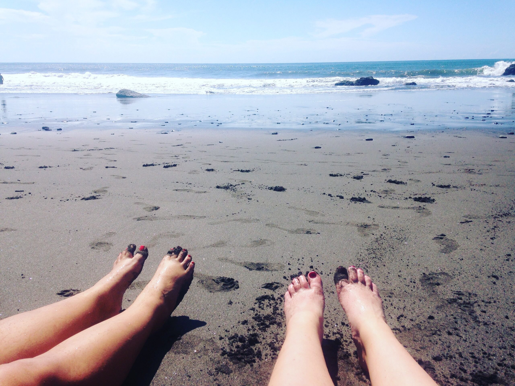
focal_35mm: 33
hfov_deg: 55.4
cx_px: 258
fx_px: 491
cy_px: 193
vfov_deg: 42.9
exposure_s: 1/2857
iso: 50
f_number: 2.4
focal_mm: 4.12
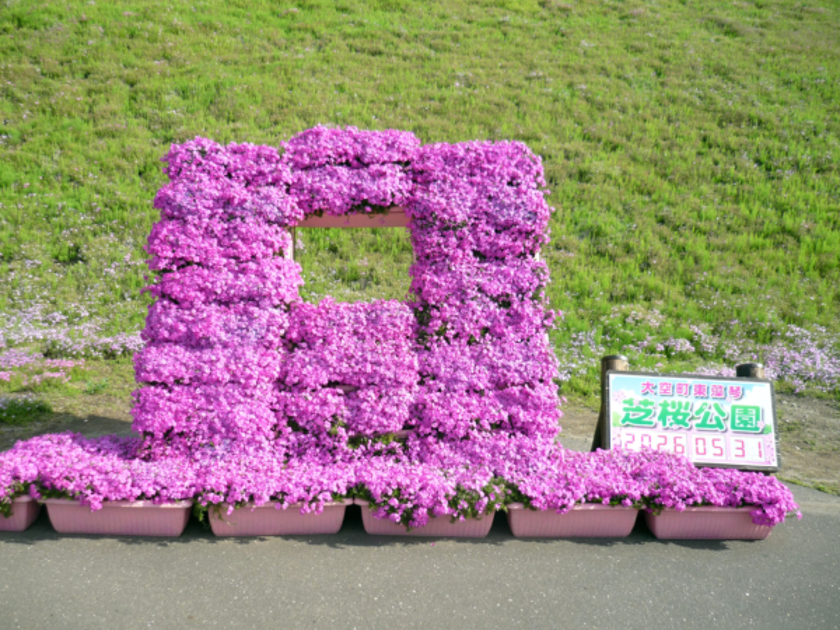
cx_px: 420
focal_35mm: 33
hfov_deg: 55.4
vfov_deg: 42.9
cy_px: 315
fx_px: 801
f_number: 2.8
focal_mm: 5.5
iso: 100
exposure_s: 1/640
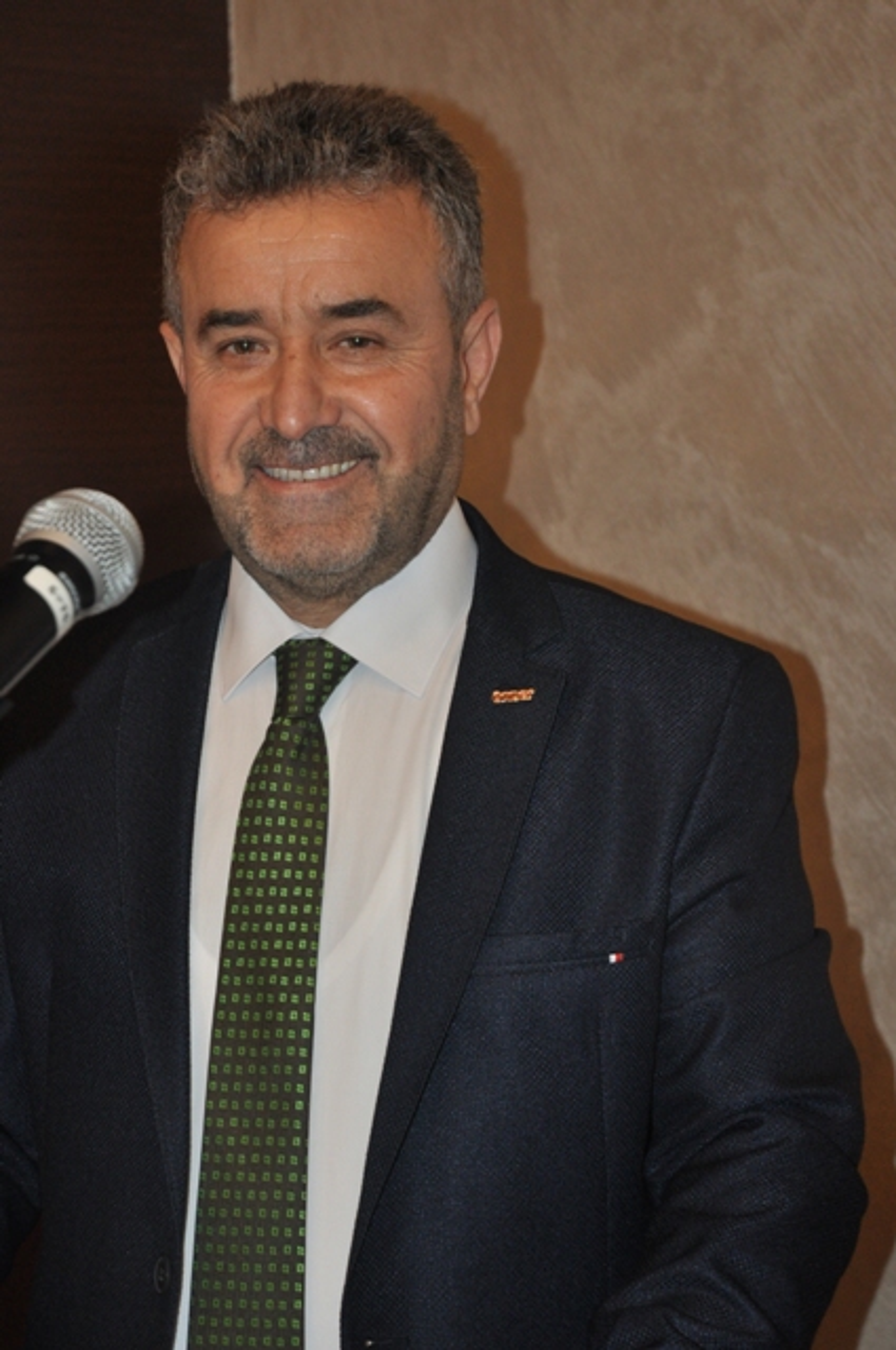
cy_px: 675
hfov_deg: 18.1
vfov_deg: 27.0
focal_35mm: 75
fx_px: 2807
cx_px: 448
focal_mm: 50
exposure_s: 1/60
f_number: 4.5
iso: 800
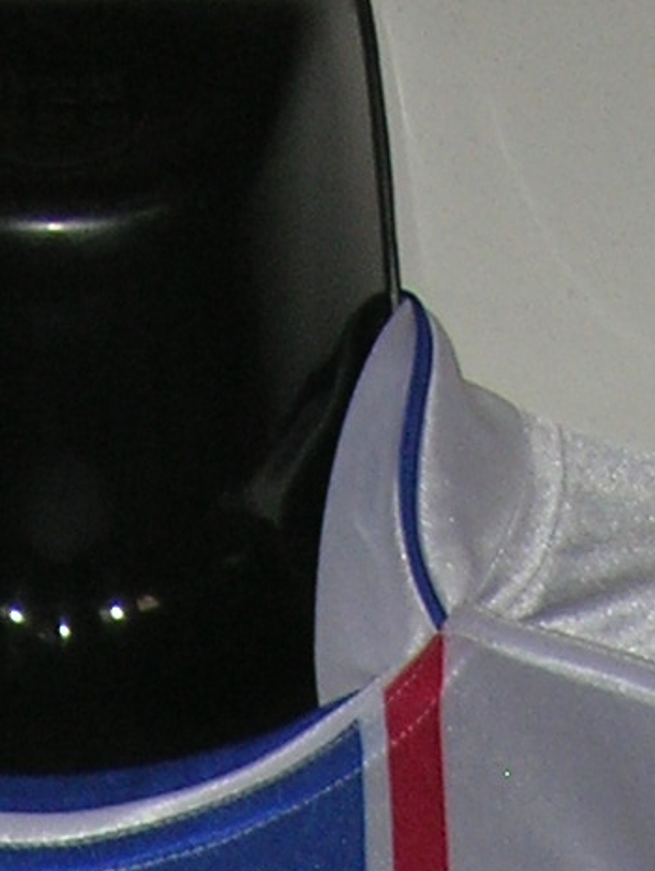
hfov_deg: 7.9
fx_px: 4764
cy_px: 2090
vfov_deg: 9.3
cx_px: 142
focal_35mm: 189
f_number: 2.9
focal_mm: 5.7
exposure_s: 1/60.1
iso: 50
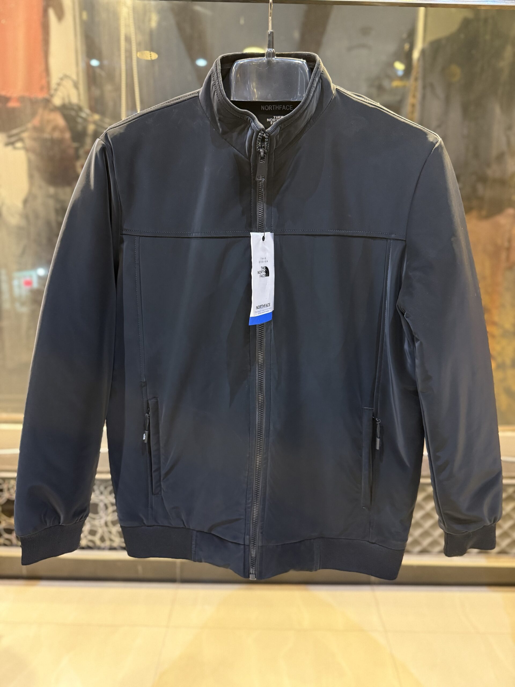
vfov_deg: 71.6
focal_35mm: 24
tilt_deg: -11.7
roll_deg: -0.8
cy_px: 344
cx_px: 258
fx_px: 476
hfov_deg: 56.8
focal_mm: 6.76
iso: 640
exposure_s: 1/33
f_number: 1.78
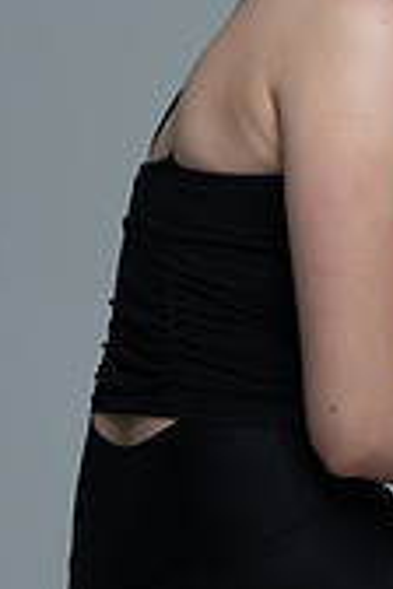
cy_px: 224
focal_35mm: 390
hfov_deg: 3.5
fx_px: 6386
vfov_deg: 5.3
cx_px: 453
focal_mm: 146
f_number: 9
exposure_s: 1/160
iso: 320
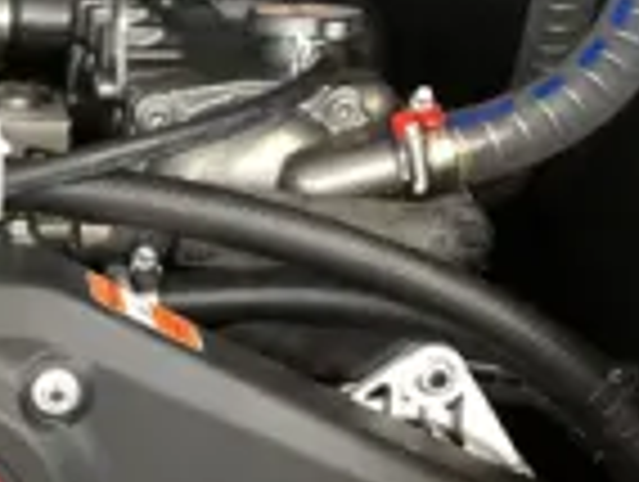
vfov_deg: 12.5
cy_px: 450
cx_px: -81
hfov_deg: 16.1
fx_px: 2182
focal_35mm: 118
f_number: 1.8
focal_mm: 4
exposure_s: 1/4
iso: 100
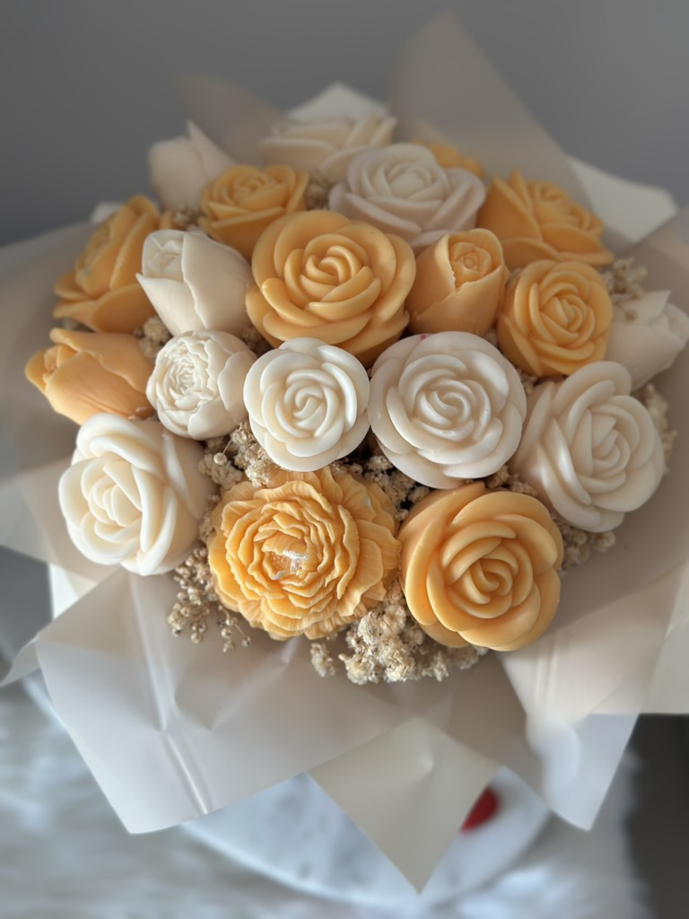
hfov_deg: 30.3
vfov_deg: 39.7
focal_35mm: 48
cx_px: 344
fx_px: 1274
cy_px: 460
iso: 160
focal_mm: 6.86
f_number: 1.78
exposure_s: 1/60
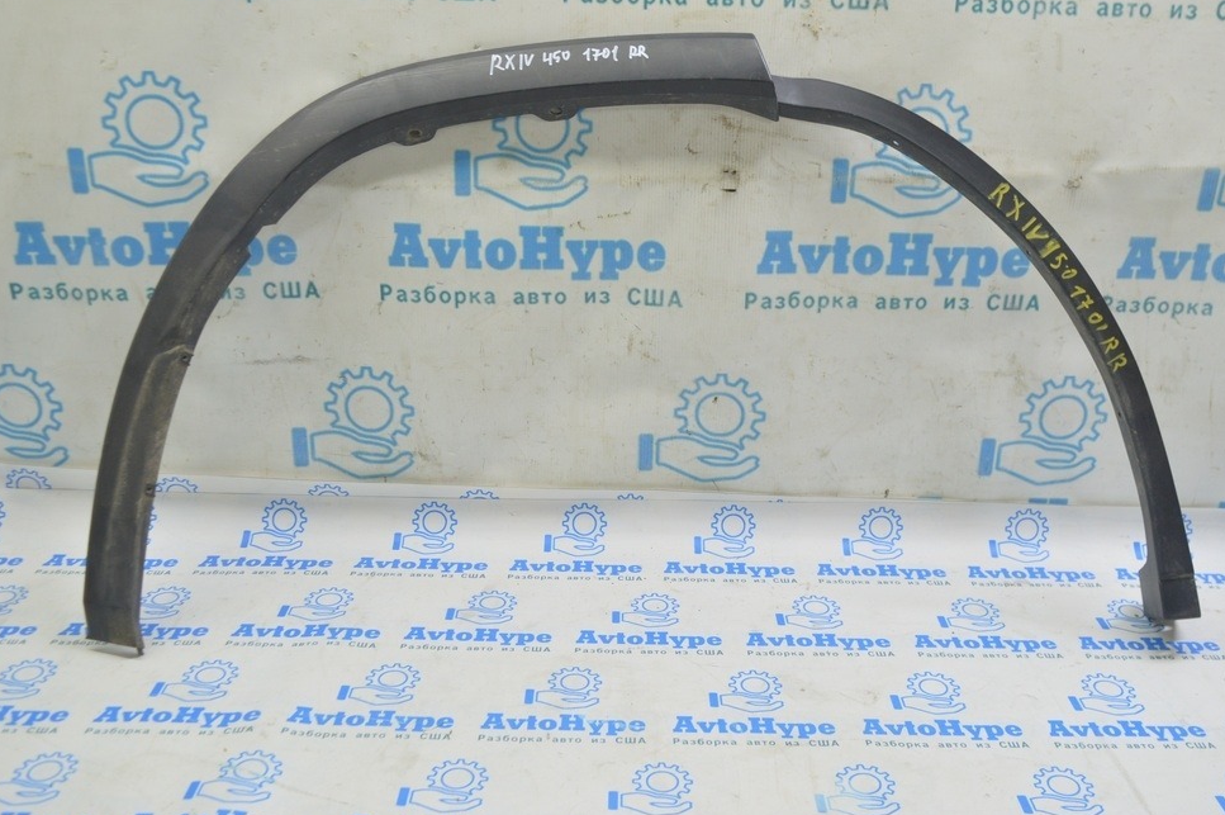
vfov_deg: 36.3
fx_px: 1242
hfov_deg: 52.5
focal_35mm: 37
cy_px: 391
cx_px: 641
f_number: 5.6
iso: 400
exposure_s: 1/20
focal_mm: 23
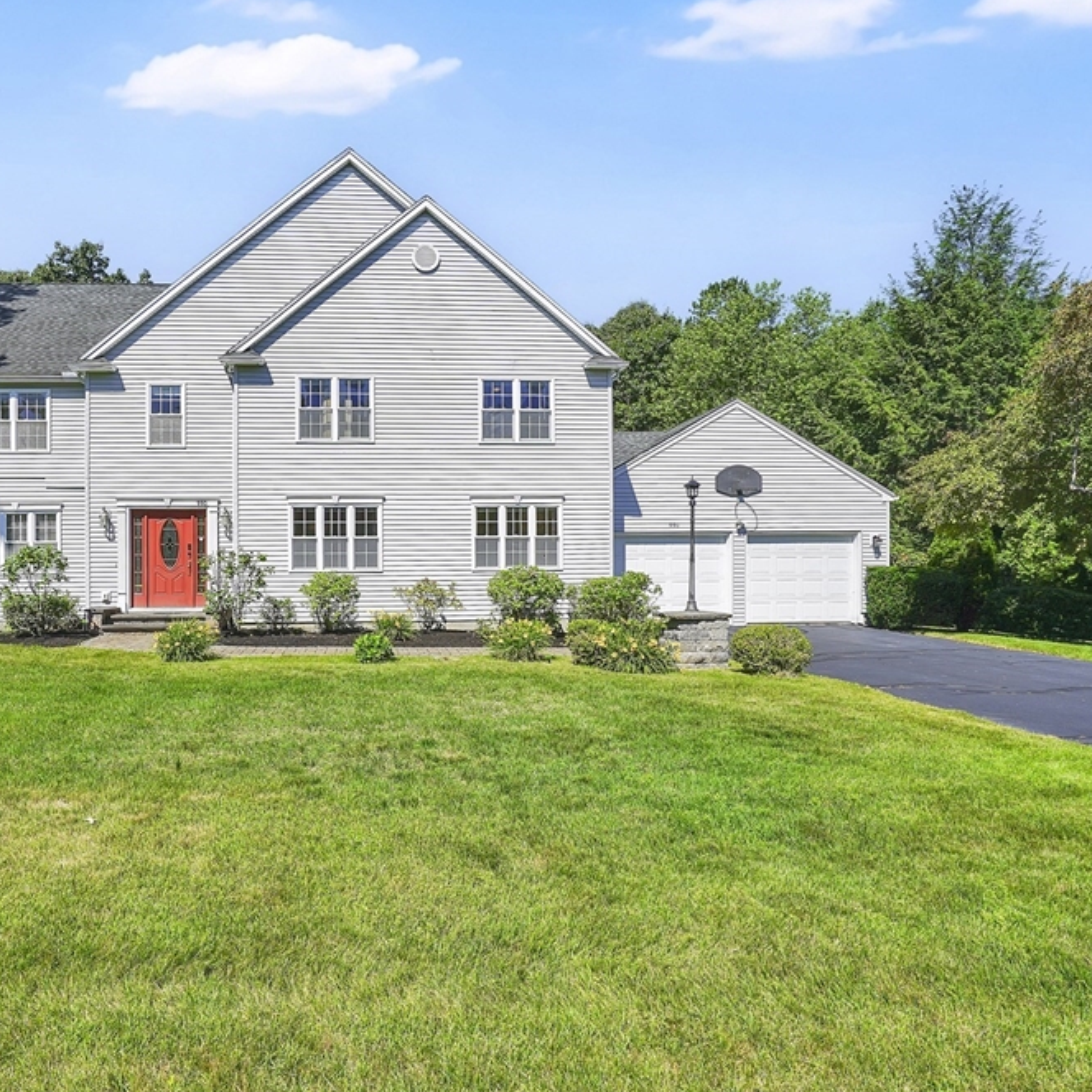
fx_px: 749
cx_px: 387
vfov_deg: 72.1
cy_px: 556
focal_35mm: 21
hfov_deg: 70.6
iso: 100
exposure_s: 1/250
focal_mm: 16
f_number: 11
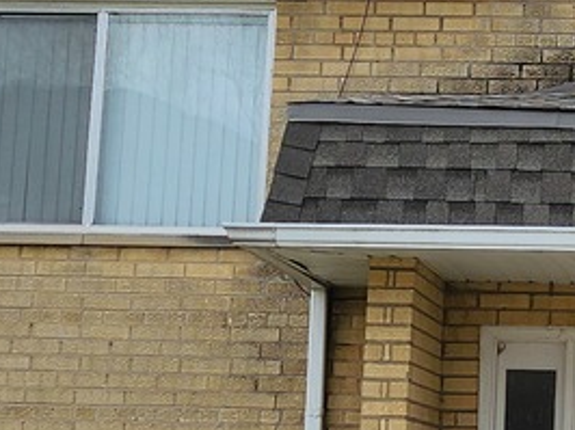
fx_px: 2157
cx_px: 577
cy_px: 89
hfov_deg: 14.9
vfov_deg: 11.3
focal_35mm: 130
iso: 50
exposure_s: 1/2760
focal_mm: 5
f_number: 1.8
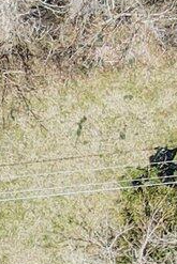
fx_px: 1524
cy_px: 721
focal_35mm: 207
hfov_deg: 6.0
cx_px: -433
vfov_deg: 8.6
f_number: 2.8
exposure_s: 1/250
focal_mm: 4.5
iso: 100
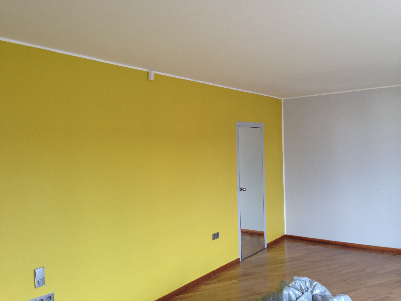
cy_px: 150
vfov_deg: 42.9
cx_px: 200
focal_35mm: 33
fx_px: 382
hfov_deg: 55.4
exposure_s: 1/30
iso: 50
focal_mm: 4.12
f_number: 2.4
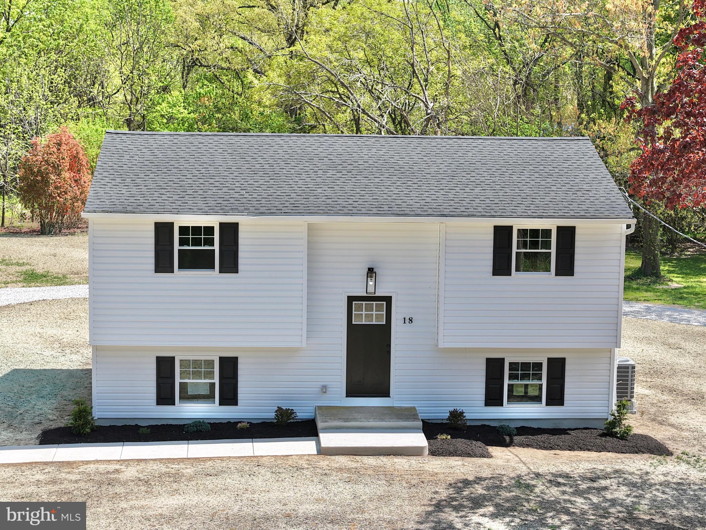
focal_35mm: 70
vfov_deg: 21.0
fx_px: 1428
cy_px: 265
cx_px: 353
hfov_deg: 27.8
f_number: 2.8
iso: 160
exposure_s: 1/1000
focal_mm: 19.35
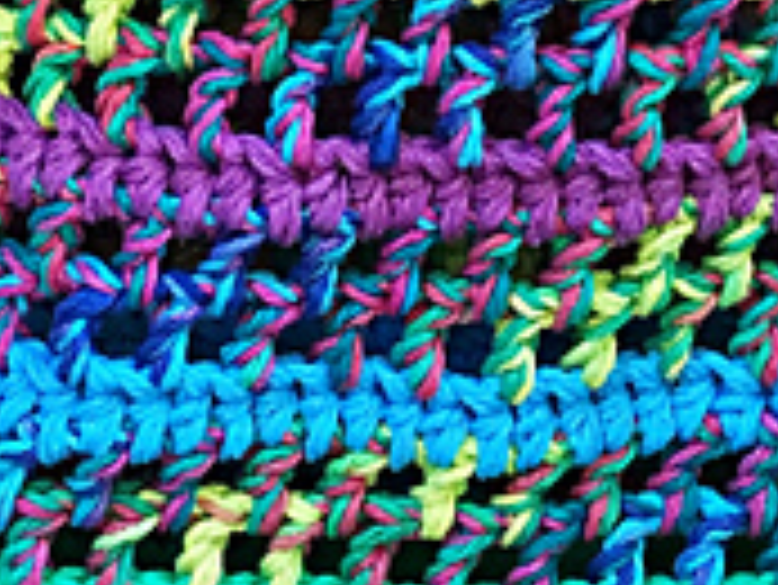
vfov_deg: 13.0
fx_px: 2407
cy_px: -320
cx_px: 522
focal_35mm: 107
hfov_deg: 18.3
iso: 200
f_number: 2.2
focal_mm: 4.15
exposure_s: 1/30
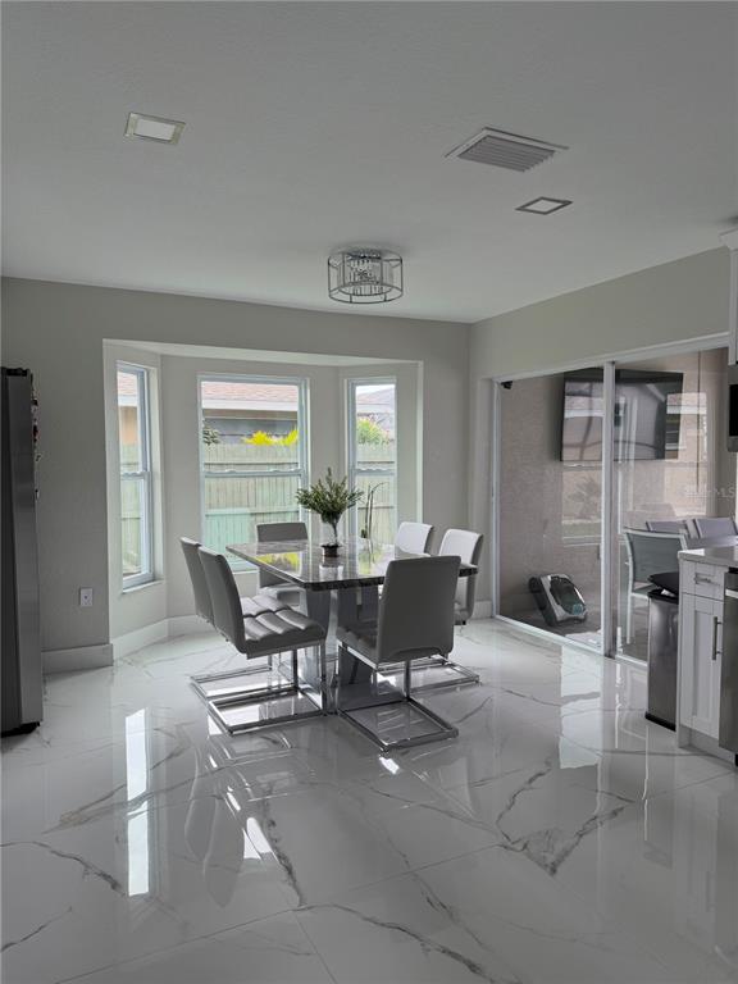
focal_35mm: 24
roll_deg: -0.3
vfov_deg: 71.6
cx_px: 369
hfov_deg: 56.8
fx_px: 682
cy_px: 492
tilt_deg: -2.3
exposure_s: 1/230
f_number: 1.78
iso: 100
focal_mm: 6.76
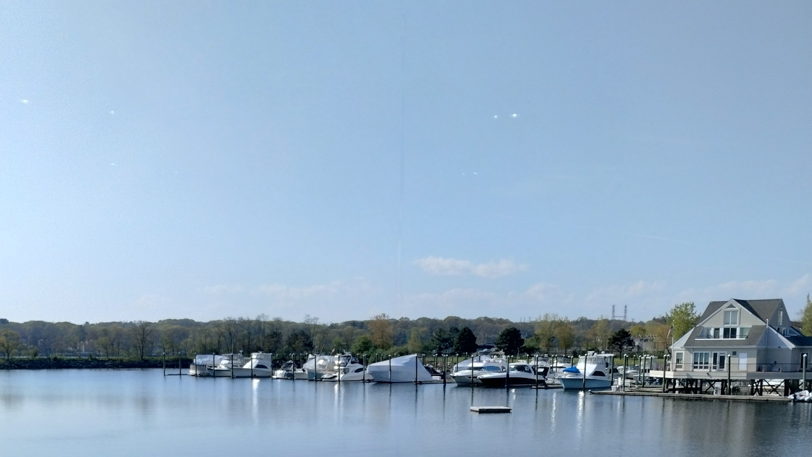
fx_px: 883
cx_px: 406
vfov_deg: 27.3
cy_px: 459
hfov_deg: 49.4
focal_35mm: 41
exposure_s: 1/544
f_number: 1.8
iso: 100
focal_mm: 4.27
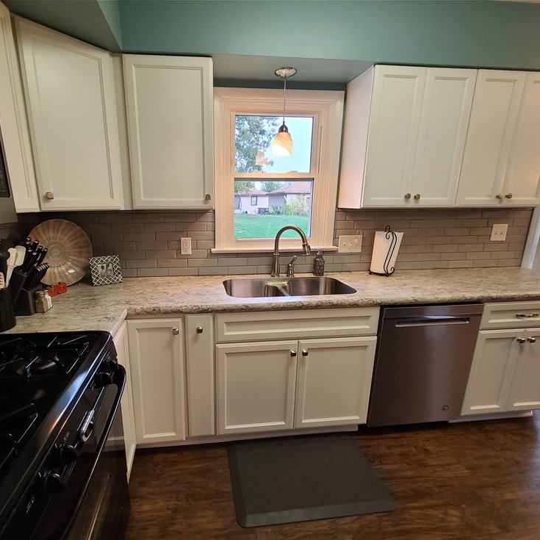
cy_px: 281
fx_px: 282
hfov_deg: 86.6
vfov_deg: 87.4
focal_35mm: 16
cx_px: 224
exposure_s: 1/59
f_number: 2.2
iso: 250
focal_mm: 2.2
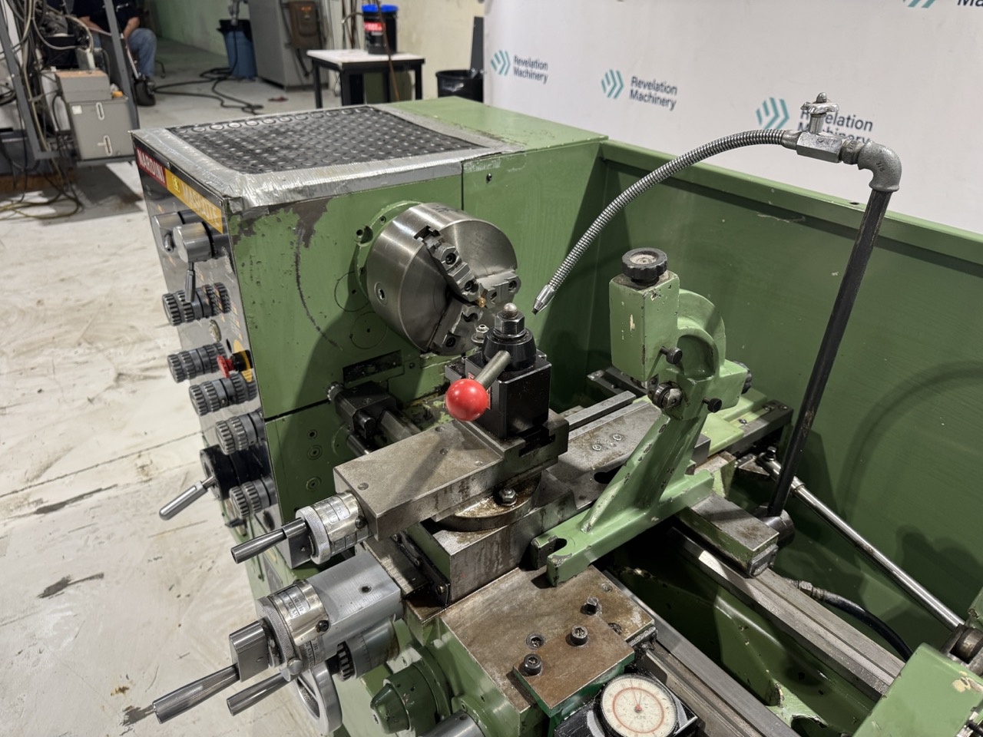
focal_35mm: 24
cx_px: 492
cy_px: 368
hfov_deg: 71.6
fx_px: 682
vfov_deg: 56.8
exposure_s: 1/60
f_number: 1.78
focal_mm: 6.76
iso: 125
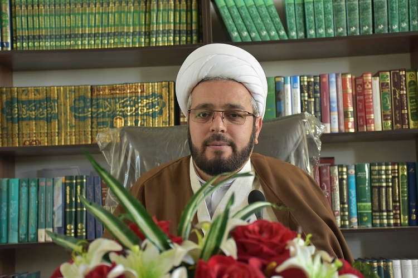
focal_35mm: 63
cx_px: 209
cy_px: 139
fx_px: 731
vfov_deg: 21.6
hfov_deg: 31.9
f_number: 4.5
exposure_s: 1/60
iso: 800
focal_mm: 42
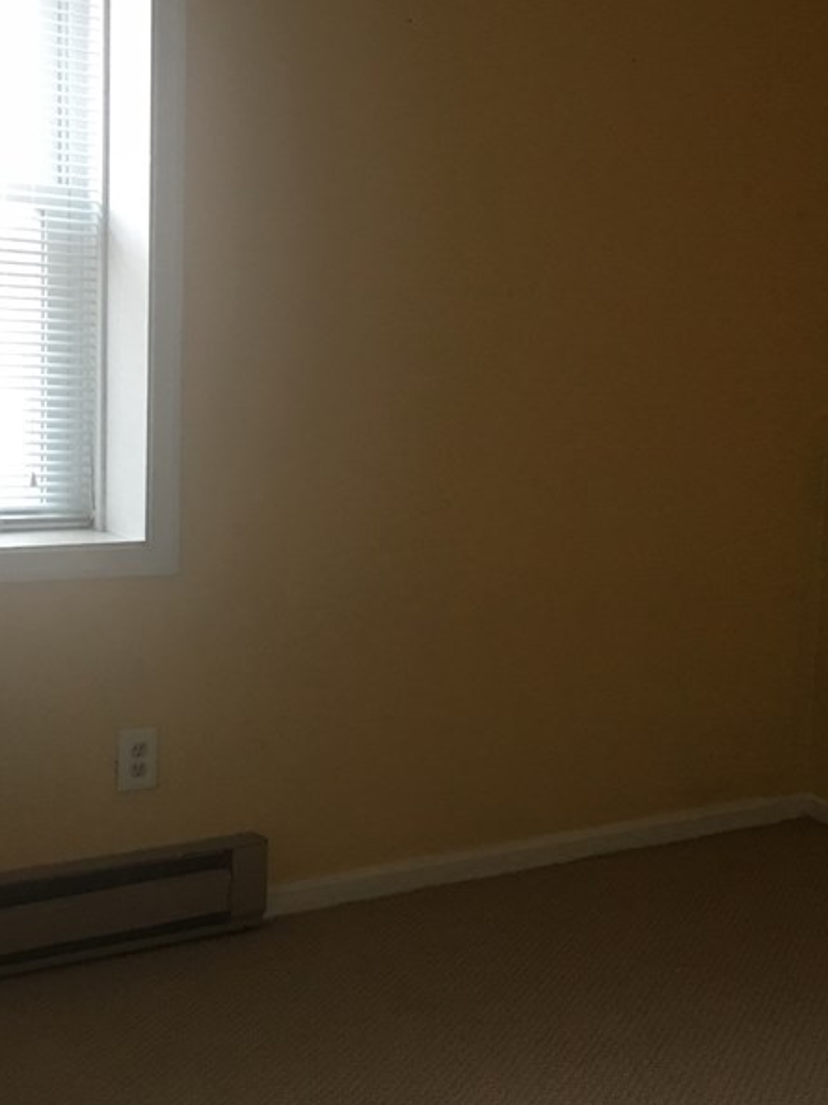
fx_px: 1596
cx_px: 558
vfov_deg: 38.2
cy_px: 538
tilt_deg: -7.1
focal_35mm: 50
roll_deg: -3.5
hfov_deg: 28.9
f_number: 2.2
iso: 64
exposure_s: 1/15
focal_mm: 4.15
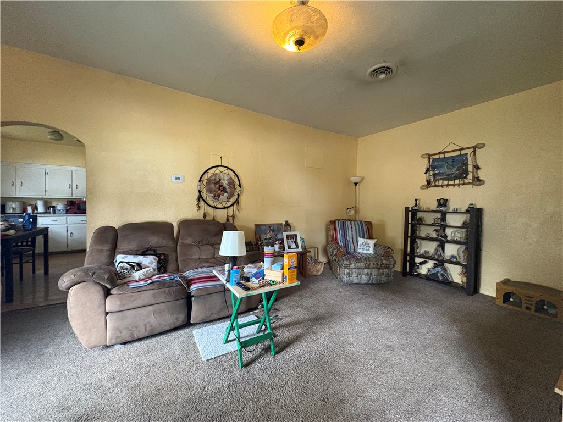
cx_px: 282
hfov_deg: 102.1
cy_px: 211
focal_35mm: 14
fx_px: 228
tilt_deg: -0.7
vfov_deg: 85.7
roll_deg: -0.2
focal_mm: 2.22
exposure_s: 1/60
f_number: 2.2
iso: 800
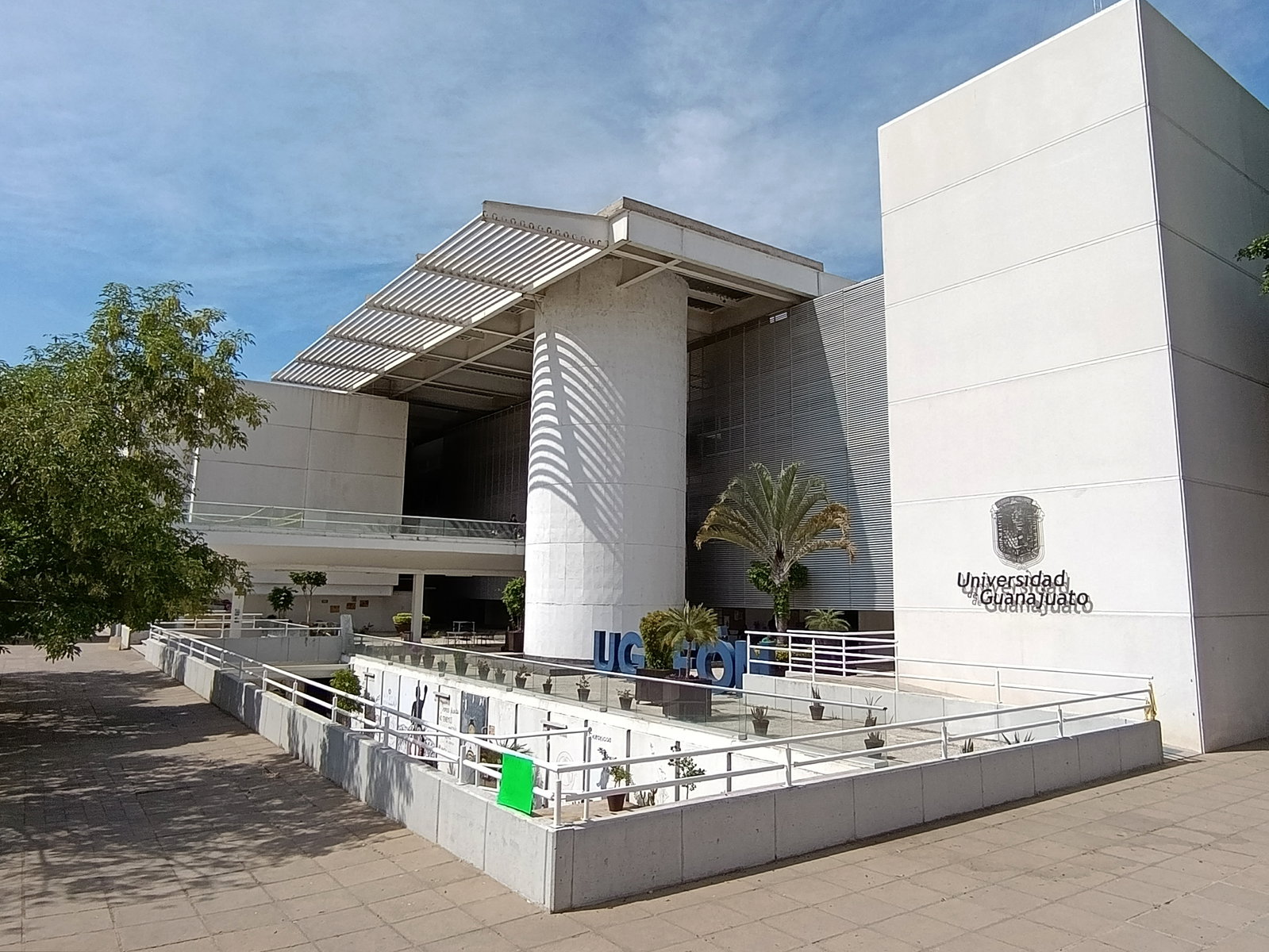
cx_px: 634
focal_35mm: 16
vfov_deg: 78.1
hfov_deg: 94.5
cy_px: 476
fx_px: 587
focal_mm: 1.65
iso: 50
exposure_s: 1/1506
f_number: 2.2
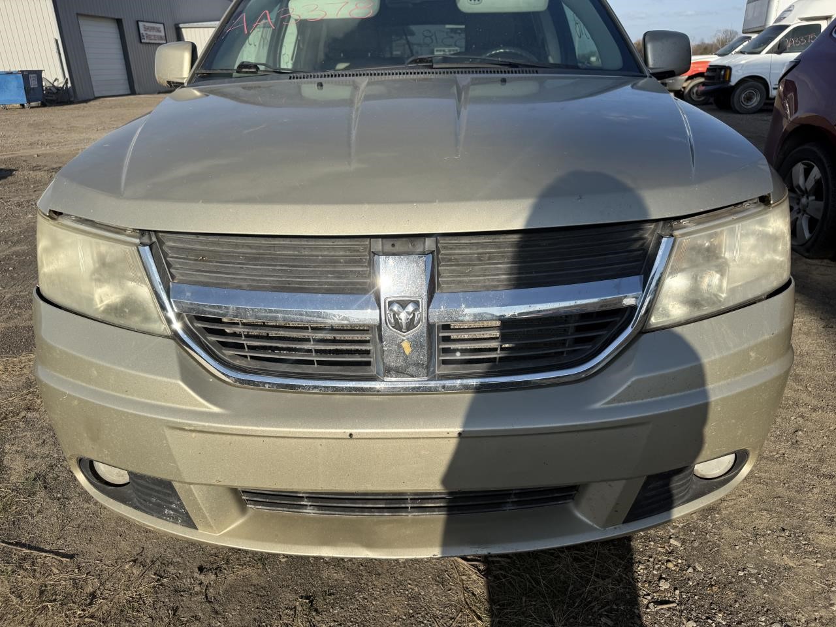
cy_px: 314
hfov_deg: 71.6
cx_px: 418
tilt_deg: -21.6
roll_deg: +1.3
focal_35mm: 24
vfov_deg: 56.8
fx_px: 580
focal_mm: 6.76
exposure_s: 1/5319
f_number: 1.78
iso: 80
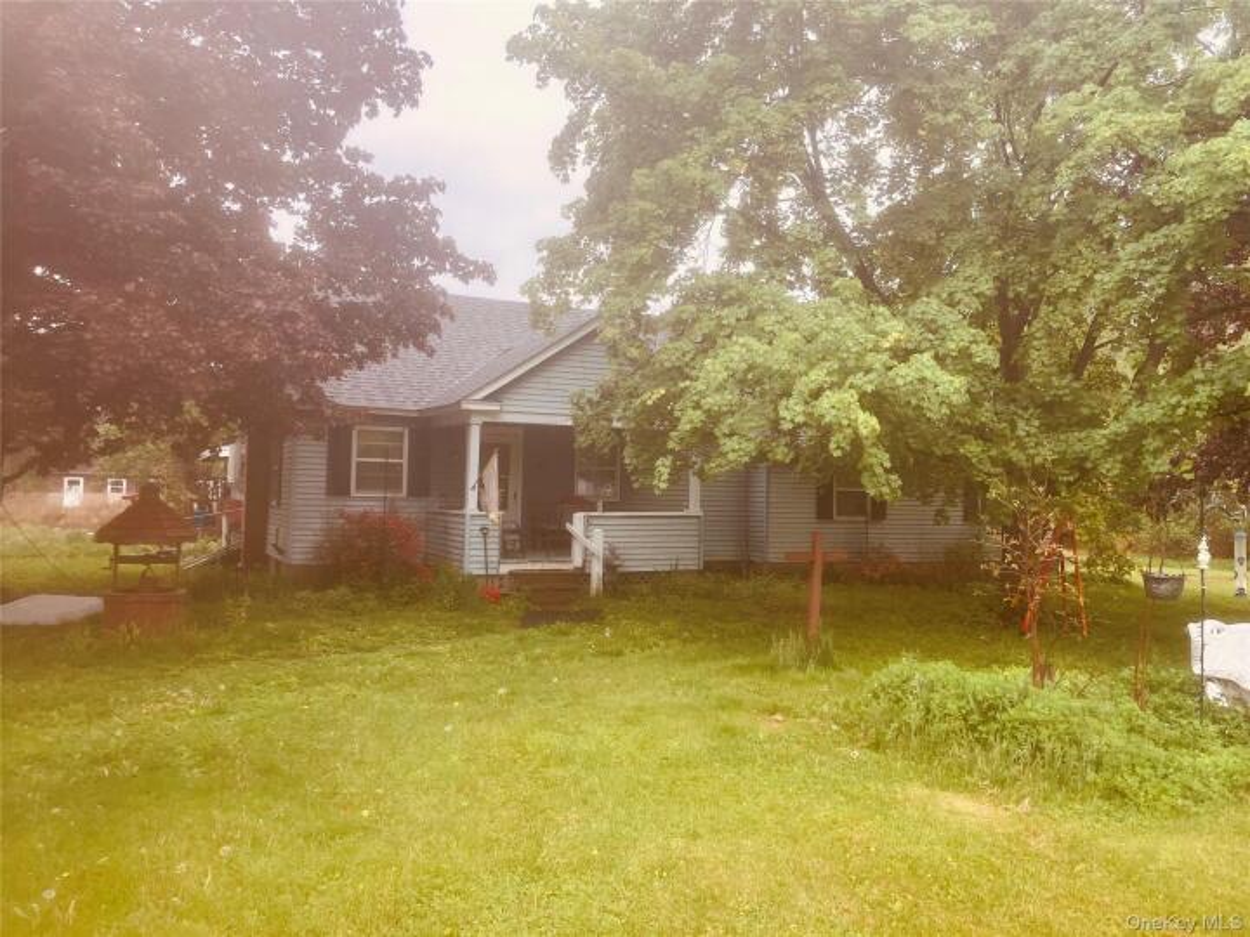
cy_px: 468
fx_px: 1011
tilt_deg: +2.8
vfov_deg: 49.7
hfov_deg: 63.4
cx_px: 625
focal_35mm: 28
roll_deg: -2.2
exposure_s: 1/257
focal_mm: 3.99
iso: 25
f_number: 1.8
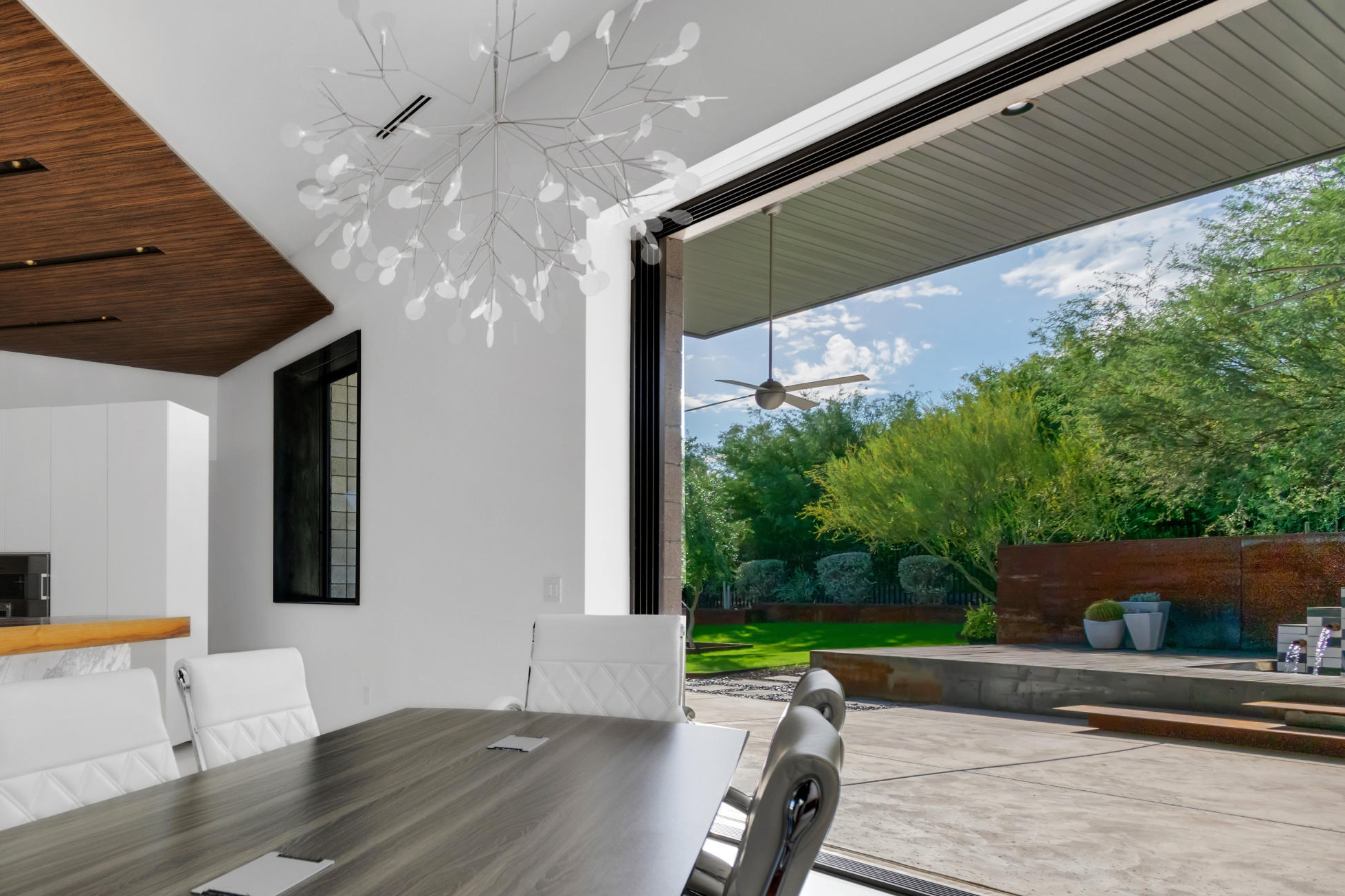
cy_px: 562
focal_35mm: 23
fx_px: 859
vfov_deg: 54.4
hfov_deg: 71.7
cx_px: 362
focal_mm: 10
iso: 100
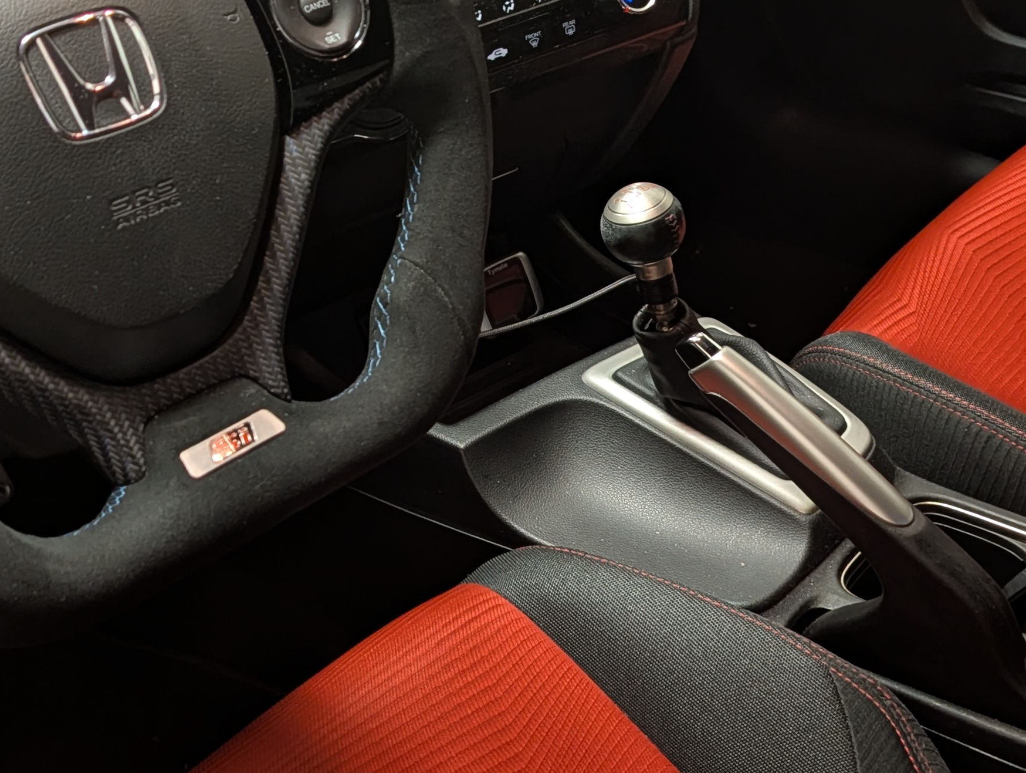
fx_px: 1662
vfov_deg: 26.2
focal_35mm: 56
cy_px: 370
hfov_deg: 34.3
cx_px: 546
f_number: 1.68
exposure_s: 1/30
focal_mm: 6.9
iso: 366
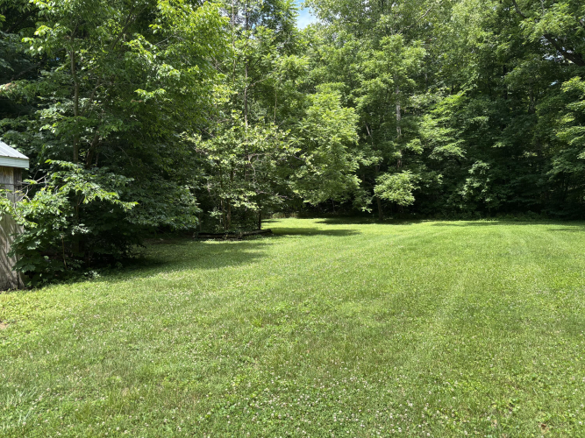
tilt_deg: +0.3
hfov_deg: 67.3
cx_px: 292
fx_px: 439
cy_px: 219
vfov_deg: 53.0
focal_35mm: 26
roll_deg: +2.0
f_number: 1.6
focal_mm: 5.96
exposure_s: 1/951
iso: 50
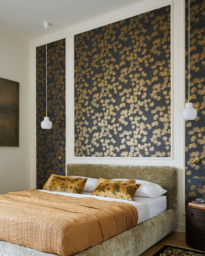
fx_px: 255
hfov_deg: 43.8
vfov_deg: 52.9
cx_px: 104
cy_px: 157
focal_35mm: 34
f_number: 9
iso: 200
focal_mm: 28.5
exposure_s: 1.6
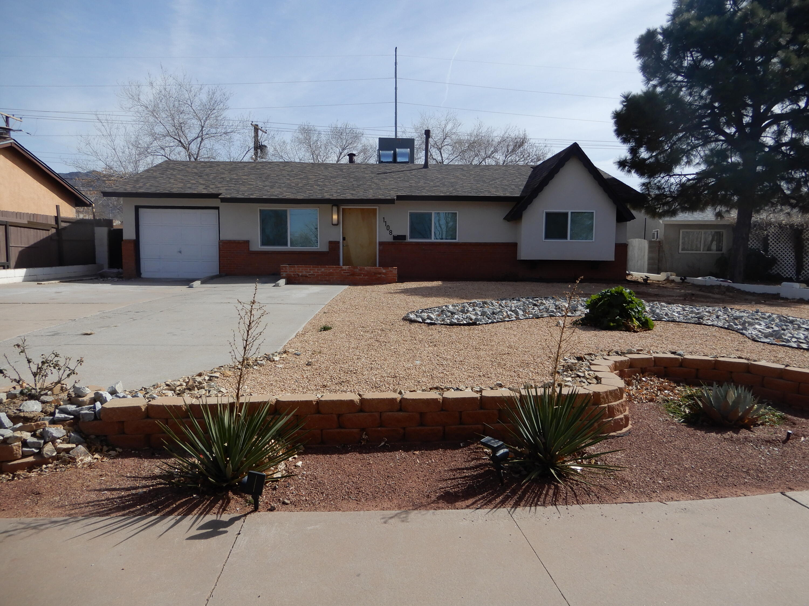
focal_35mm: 24
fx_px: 561
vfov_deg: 56.8
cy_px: 303
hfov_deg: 71.6
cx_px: 404
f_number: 3.4
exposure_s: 1/1250
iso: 80
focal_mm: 4.3
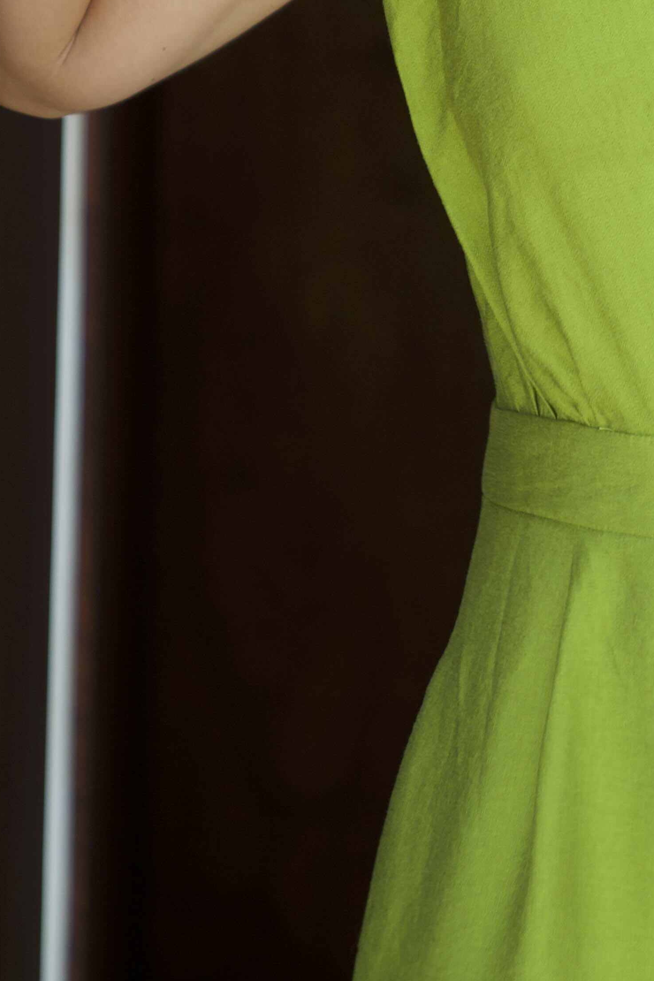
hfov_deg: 6.2
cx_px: 863
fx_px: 6022
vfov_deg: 9.1
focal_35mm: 221
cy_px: -382
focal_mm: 70
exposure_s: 1/80
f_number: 2.8
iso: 400
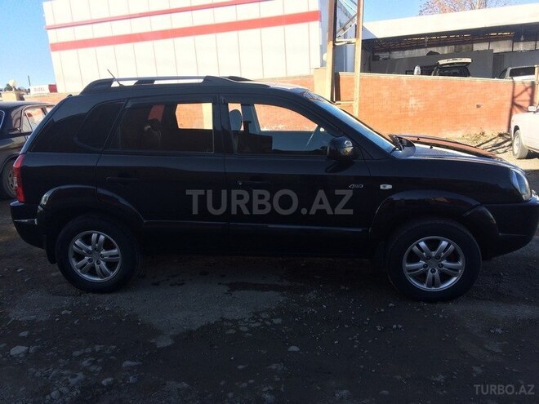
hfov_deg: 61.7
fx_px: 452
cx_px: 270
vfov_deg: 48.2
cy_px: 202
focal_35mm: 29
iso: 32
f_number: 2.2
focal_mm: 4.15
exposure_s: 1/954
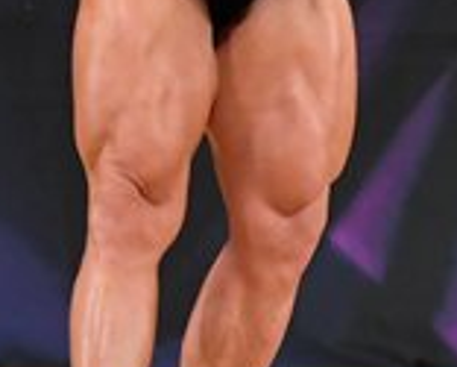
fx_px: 18000
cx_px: 209
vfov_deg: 1.2
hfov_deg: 1.5
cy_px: -106
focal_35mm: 1330
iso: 3200
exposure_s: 1/400
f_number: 5.6
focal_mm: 190
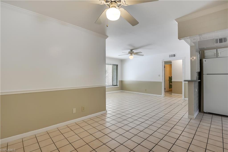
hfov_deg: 96.7
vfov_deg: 73.8
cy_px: 76
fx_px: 101
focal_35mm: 16
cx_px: 114
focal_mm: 16
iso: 200
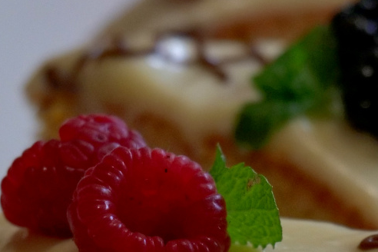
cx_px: 247
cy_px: 333
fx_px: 2457
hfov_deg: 8.8
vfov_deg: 5.8
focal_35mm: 234
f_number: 7.1
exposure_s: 1/100
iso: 3200
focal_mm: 60
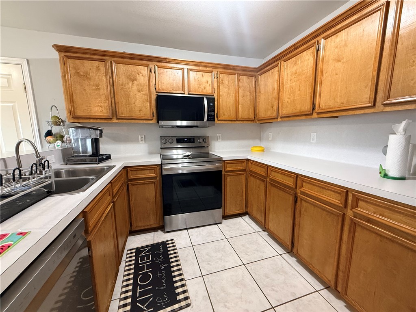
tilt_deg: -7.9
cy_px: 156
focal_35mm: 14
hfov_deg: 102.1
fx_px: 168
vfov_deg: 85.7
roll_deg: +0.6
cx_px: 208
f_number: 2.2
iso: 400
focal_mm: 2.22
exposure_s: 1/60
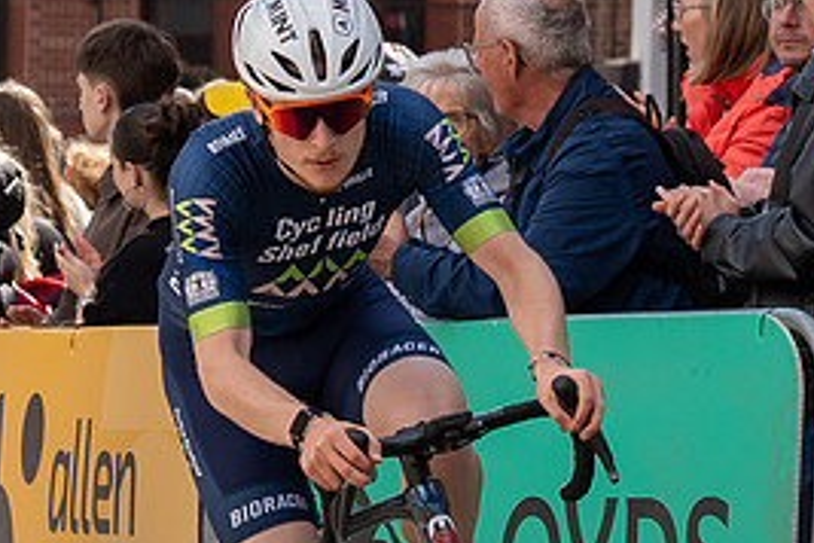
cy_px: -90
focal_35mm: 436
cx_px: 229
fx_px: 9858
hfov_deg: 4.7
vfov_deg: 3.1
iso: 250
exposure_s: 1/1000
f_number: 5
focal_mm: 70
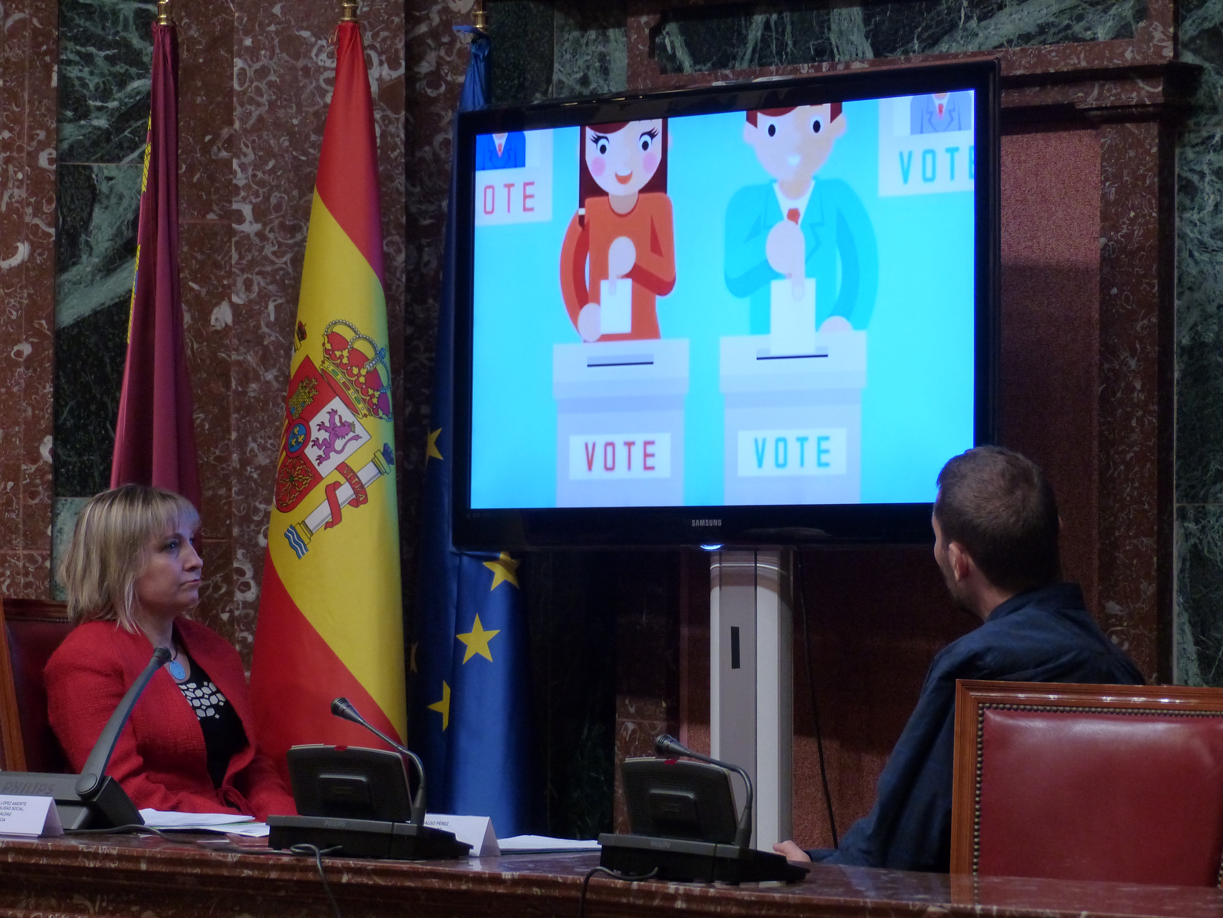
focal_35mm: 140
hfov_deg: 14.1
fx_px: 4946
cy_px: 459
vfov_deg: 10.6
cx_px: 612
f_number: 2.8
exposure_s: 1/60
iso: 400
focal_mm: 25.2
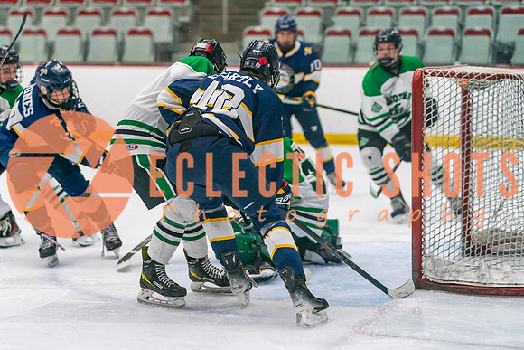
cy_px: 175
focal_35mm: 136
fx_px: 1984
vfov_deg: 10.1
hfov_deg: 15.0
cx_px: 195
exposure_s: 1/1250
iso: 3200
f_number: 2.8
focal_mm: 108
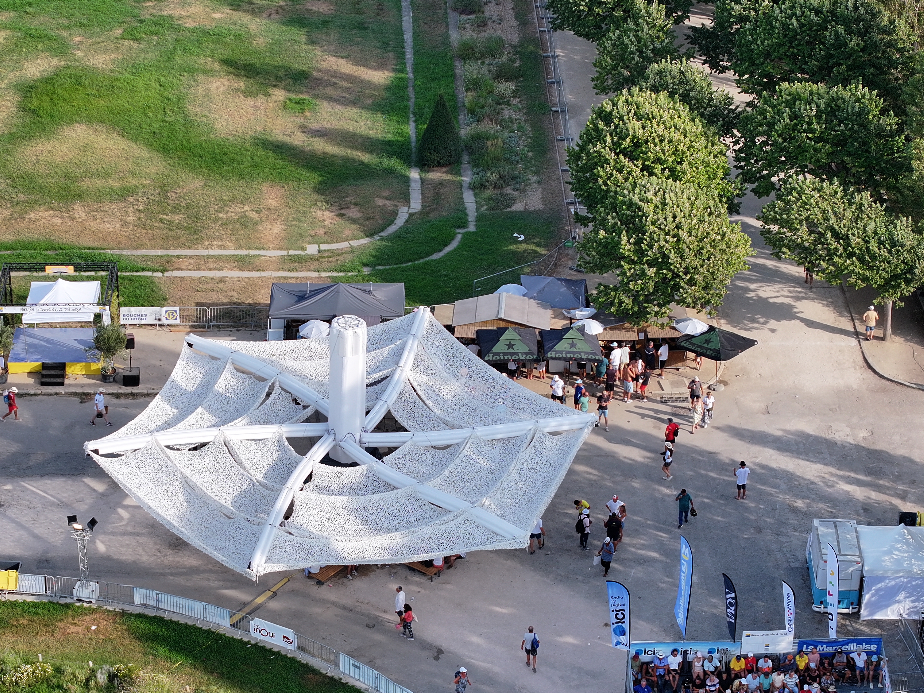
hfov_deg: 19.0
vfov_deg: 14.3
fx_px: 2749
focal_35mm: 103
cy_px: 461
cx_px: 354
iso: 130
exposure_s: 1/50
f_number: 2.8
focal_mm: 19.35
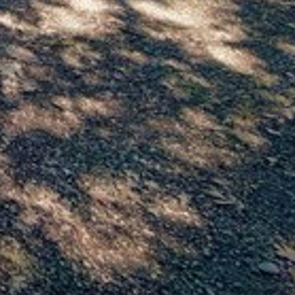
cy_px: -189
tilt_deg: -2.8
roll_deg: -1.7
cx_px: -331
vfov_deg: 22.4
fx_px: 550
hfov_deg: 17.7
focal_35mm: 57
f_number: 2.2
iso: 40
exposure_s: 1/602
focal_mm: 2.22
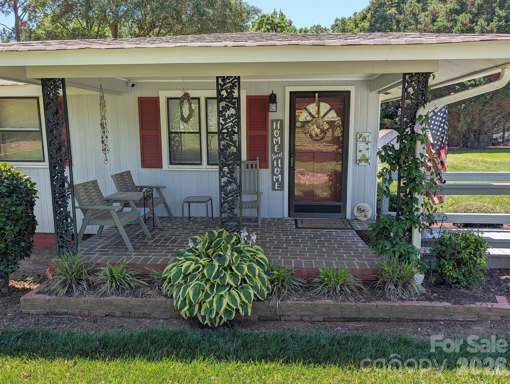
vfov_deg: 56.9
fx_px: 354
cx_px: 255
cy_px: 192
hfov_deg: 71.5
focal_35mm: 24
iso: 19
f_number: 1.68
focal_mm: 6.9
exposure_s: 1/409
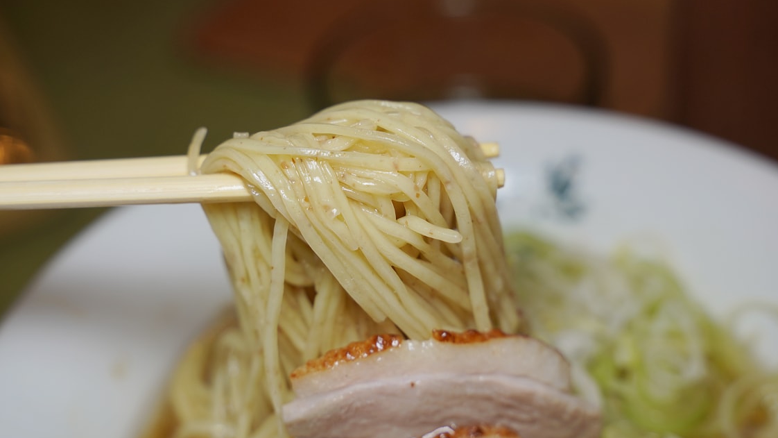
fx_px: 1733
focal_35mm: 84
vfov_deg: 14.4
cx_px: 372
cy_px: 196
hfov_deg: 25.3
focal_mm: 75
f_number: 5
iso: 100
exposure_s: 1/125
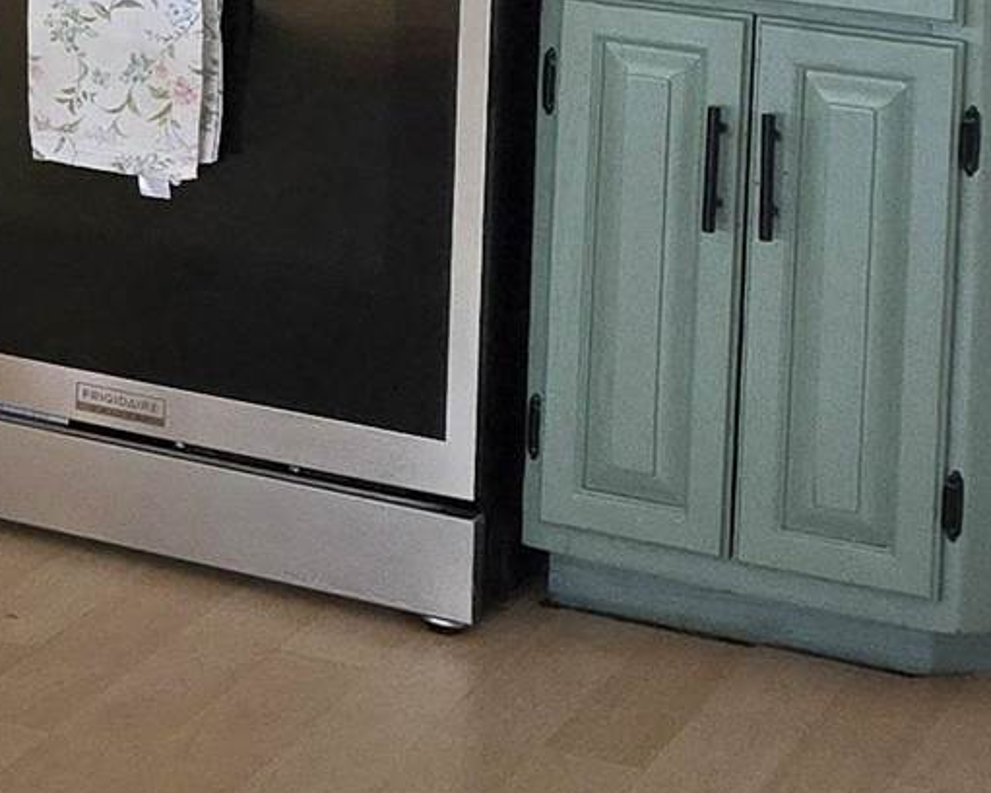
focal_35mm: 135
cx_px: -836
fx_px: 3960
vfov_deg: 11.0
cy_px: -407
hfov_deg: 12.8
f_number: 1.7
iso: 500
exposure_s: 1/120
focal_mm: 6.3
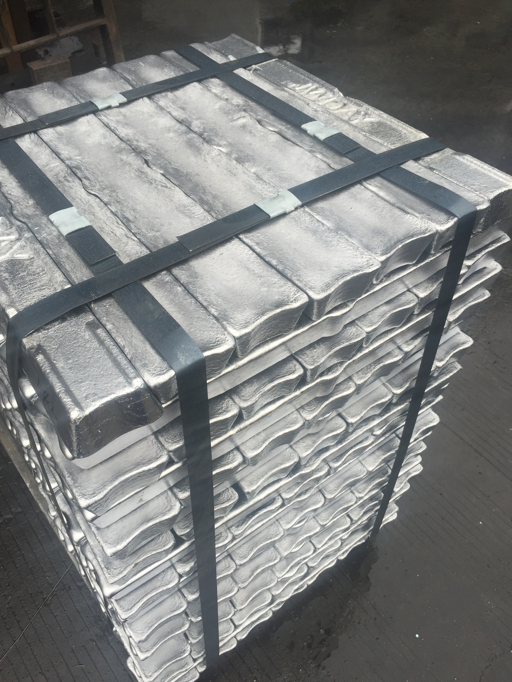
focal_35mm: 29
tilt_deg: -46.1
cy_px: 341
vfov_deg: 61.7
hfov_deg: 48.2
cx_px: 256
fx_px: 572
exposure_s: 1/363
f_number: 2.2
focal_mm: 4.15
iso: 32
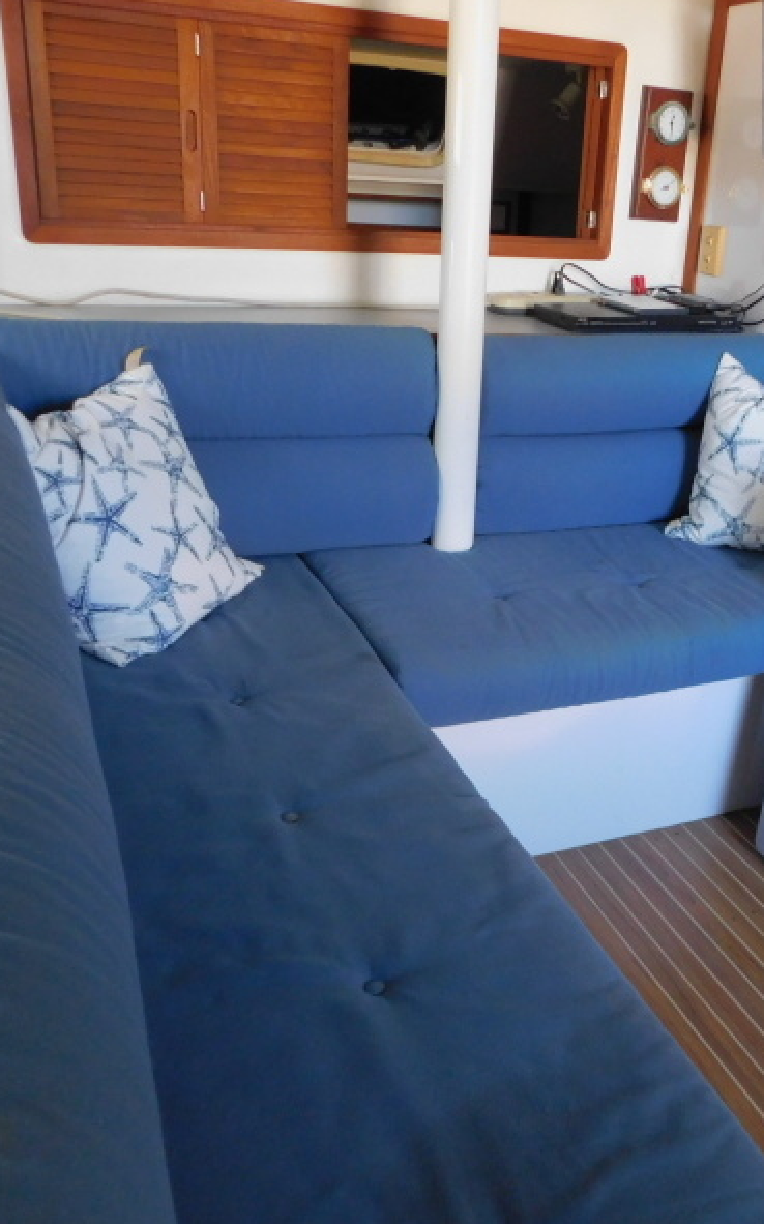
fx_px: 1100
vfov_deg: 58.2
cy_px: 611
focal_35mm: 33
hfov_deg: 37.7
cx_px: 538
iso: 320
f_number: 3
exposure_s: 1/30
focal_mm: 4
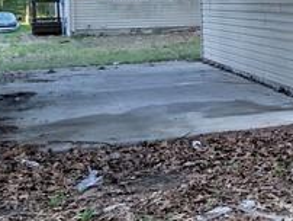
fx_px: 644
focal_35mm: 76
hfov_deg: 24.9
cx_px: 258
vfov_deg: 19.2
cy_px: 36
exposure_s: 1/60
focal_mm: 6.7
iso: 80
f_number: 1.8
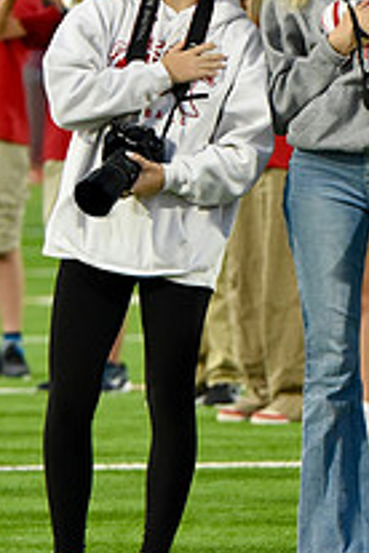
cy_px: 118
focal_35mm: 294
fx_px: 4520
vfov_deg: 7.0
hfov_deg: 4.7
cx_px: 257
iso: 4000
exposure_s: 1/1000
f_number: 2.8
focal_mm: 135
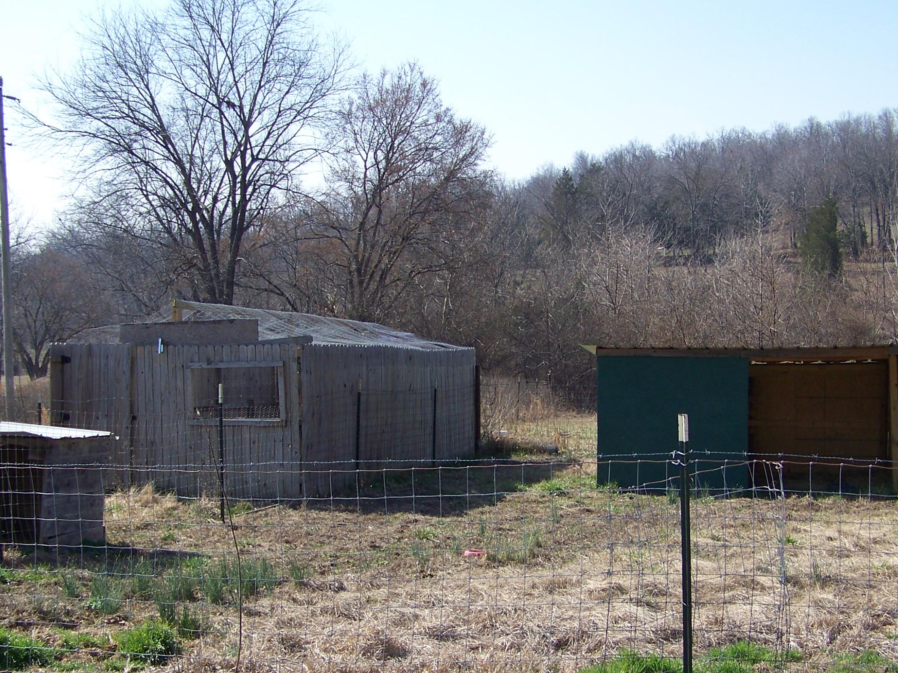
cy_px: 398
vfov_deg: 28.5
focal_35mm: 51
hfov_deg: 37.5
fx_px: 1323
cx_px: 490
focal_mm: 5.85
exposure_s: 1/640
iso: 64
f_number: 2.8
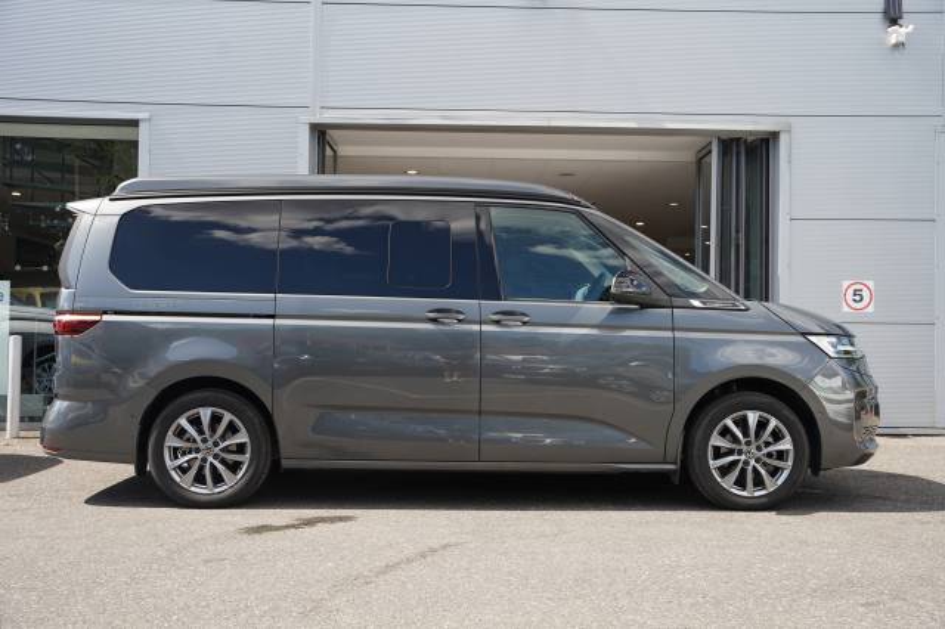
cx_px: 472
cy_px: 314
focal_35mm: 40
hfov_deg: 48.8
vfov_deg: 33.6
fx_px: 1042
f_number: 4.5
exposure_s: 1/125
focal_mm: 39.7
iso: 100
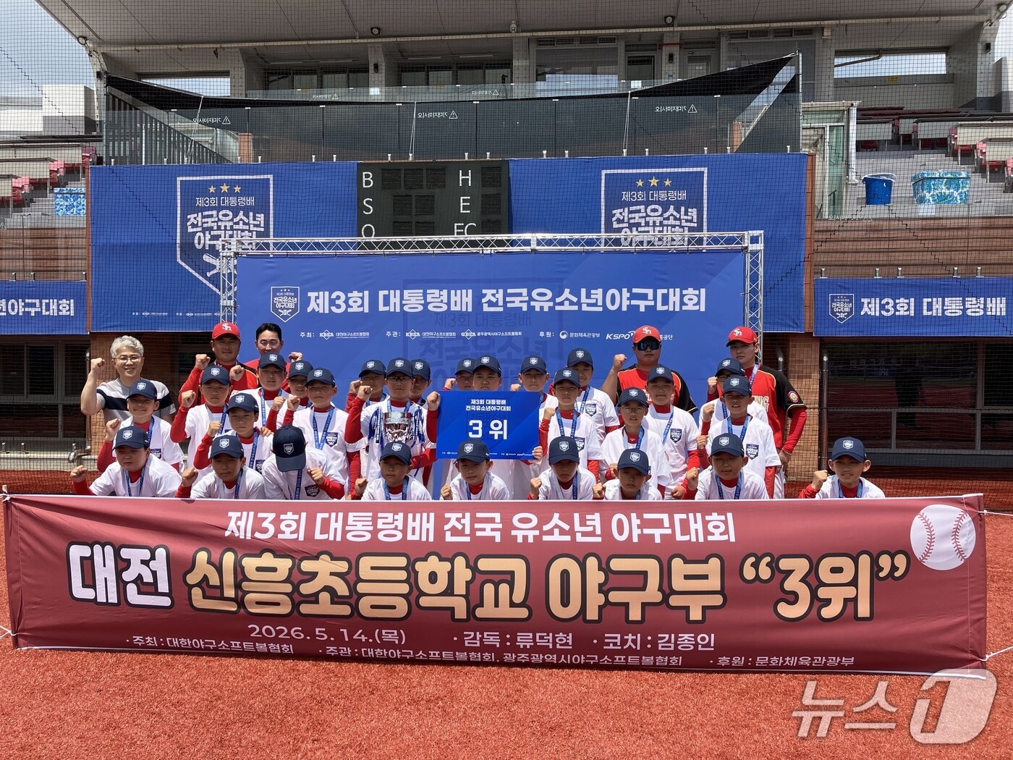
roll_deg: -0.9
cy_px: 380
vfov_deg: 49.7
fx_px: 819
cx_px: 506
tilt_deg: +0.8
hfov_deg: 63.4
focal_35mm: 28
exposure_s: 1/2288
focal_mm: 3.99
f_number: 1.8
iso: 32
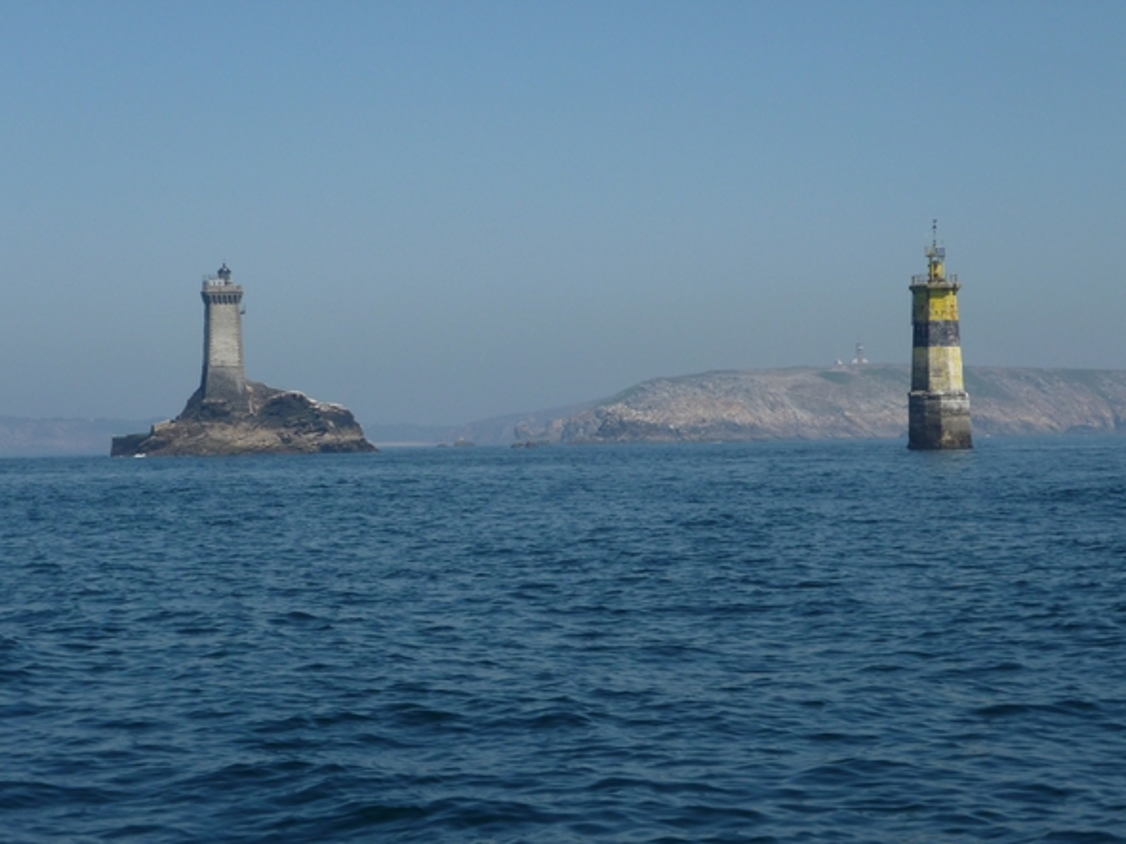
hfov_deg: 28.6
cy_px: 421
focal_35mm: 68
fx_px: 2211
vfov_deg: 21.6
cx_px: 560
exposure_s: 1/1000
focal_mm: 11.1
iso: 100
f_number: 3.9
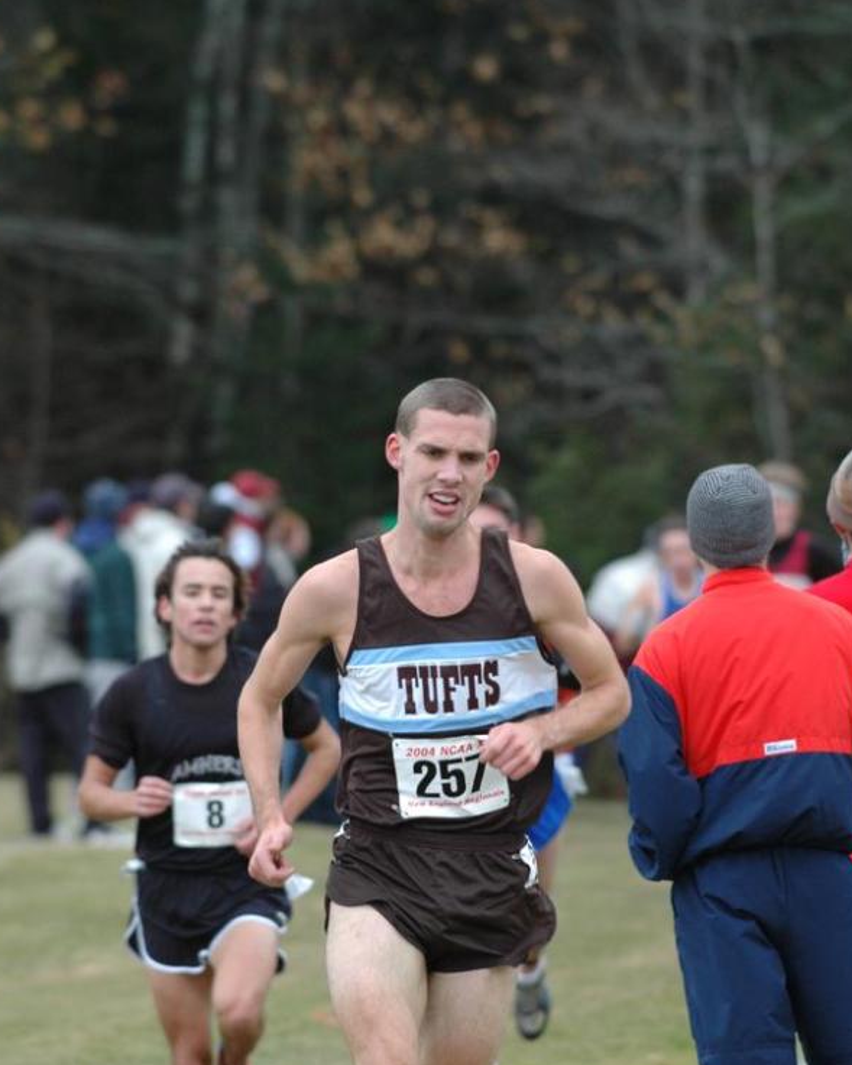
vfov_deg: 5.1
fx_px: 12038
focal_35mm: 382
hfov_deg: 4.1
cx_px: 414
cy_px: 671
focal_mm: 200
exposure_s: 1/500
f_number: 4
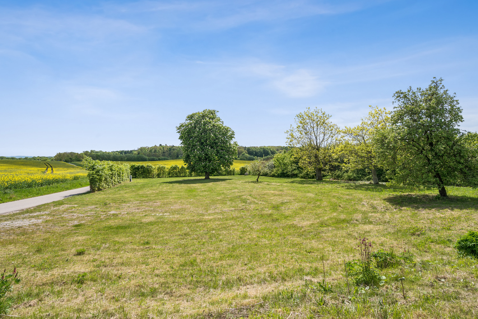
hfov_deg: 93.3
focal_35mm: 17
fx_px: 226
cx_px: 239
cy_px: 160
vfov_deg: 70.4
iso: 100
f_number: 6.3
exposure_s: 1/640
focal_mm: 17
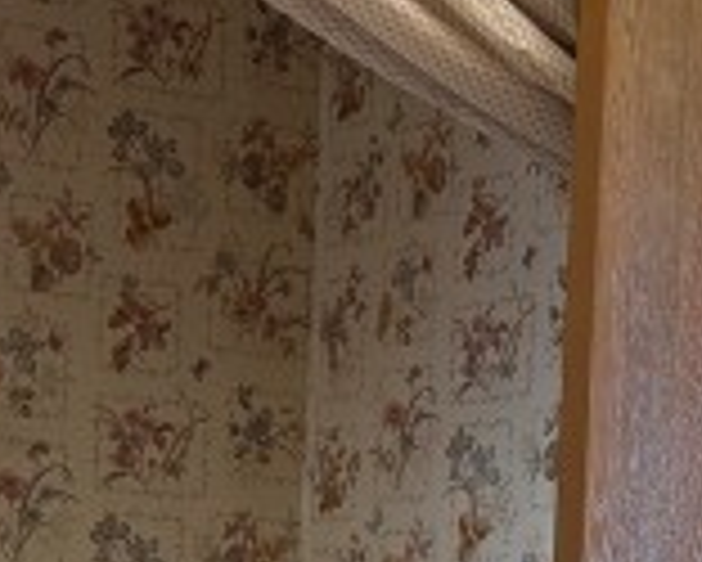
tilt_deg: -1.3
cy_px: 809
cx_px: 360
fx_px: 3202
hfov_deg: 12.5
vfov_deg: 9.8
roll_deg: -2.4
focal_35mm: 154
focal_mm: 6.76
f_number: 1.78
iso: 160
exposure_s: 1/60
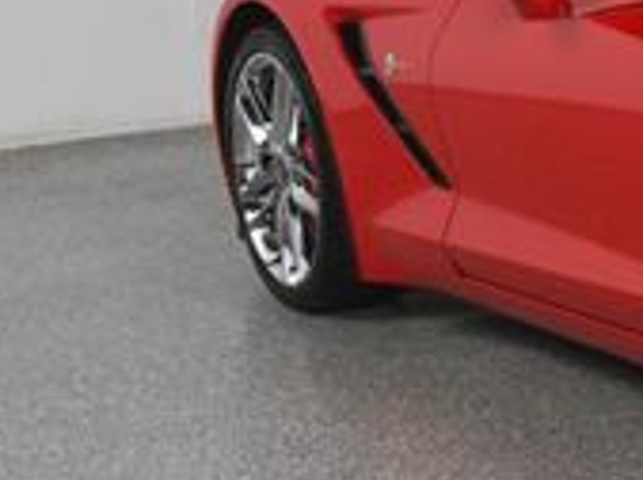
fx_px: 2298
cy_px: 133
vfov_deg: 11.9
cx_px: 1195
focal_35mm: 124
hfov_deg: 14.0
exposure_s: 1/160
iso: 100
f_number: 9
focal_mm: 23
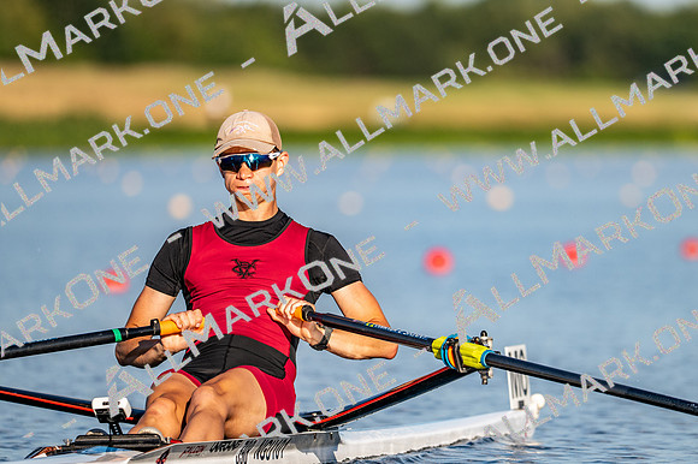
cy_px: 232
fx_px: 11629
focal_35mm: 600
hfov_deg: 3.4
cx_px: 349
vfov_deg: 2.3
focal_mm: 400
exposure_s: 1/2500
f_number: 4.5
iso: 200
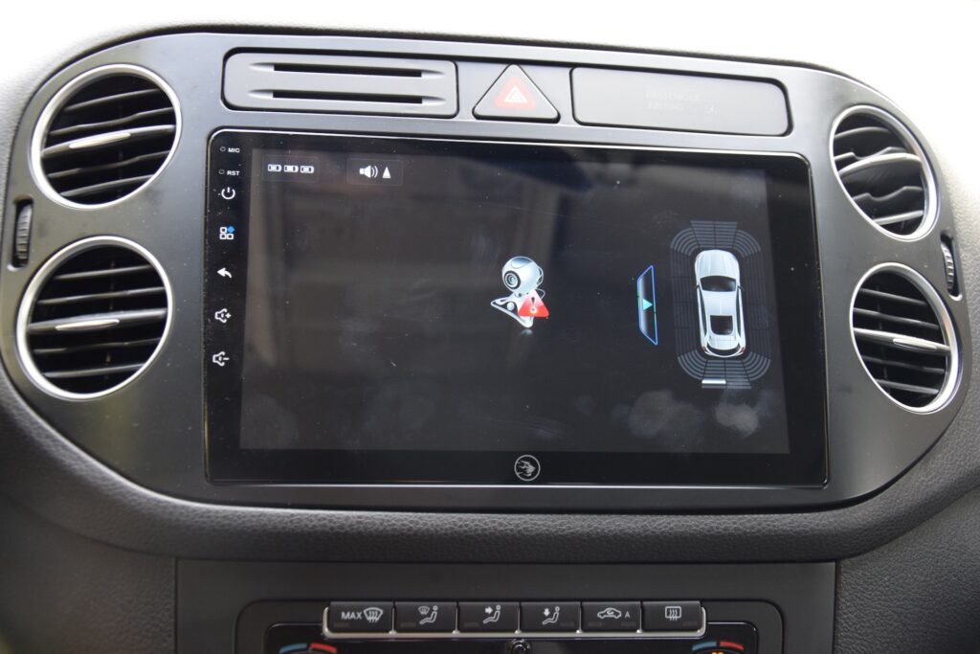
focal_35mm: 45
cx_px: 490
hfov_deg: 43.6
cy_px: 327
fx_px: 1225
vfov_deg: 29.9
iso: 720
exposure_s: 1/60
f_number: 4.2
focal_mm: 30
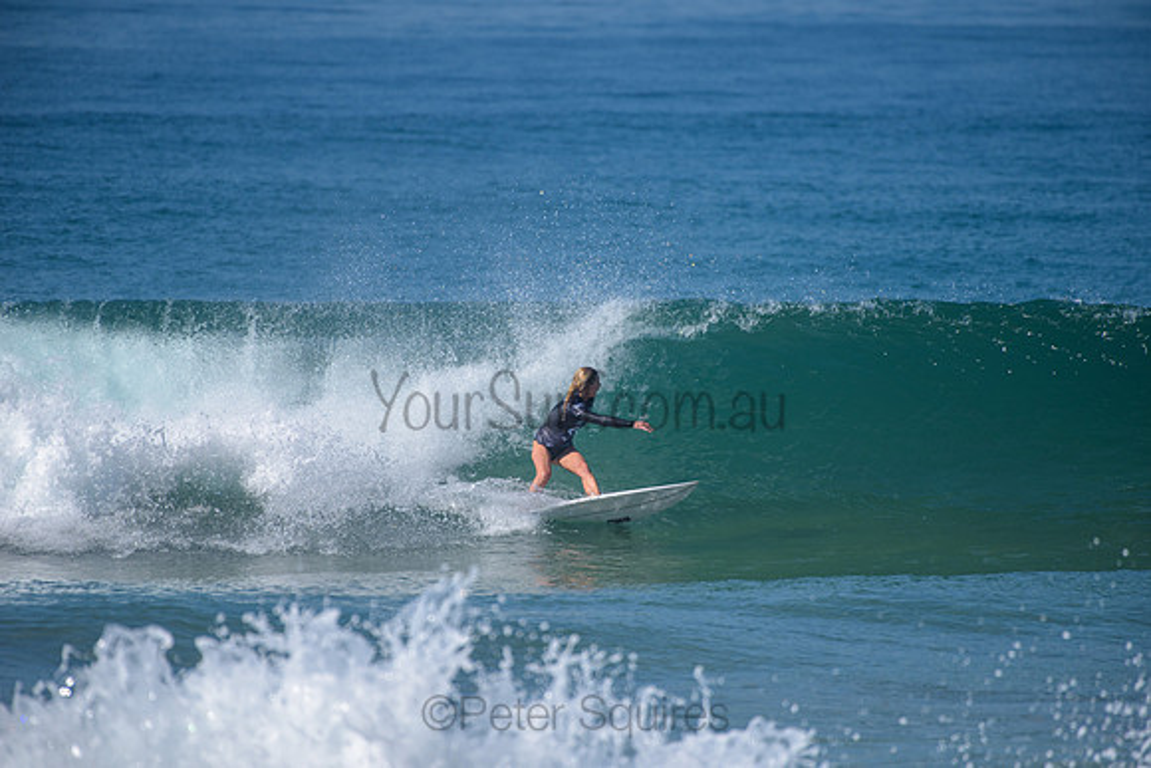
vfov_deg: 2.8
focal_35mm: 500
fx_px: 15989
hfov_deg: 4.1
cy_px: 384
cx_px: 576
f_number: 5.6
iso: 160
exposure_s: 1/2000
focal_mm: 500
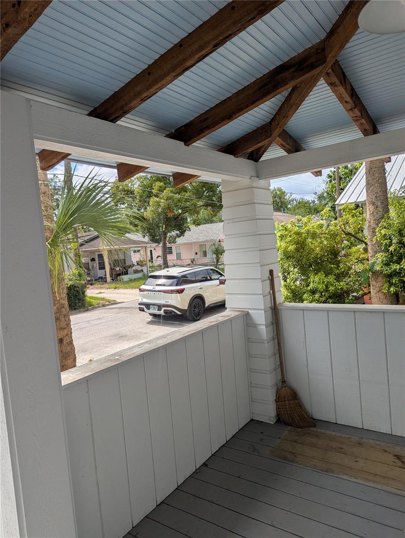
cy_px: 269
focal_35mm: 24
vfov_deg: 71.5
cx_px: 202
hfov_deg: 56.9
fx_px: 374
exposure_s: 1/2217
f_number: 1.85
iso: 39
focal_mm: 6.81
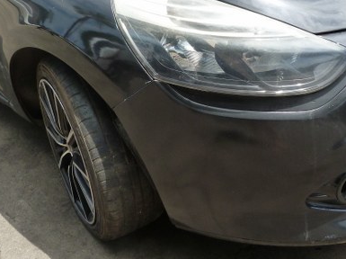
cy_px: 25
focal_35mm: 52
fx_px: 519
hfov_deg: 36.8
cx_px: 161
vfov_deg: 27.0
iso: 125
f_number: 4.5
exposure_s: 1/250
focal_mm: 4.5
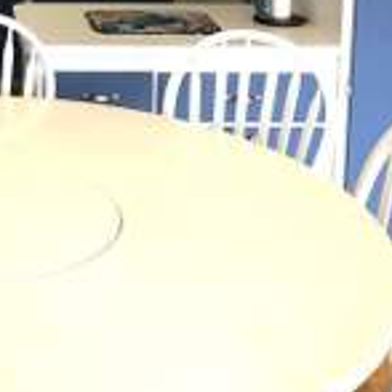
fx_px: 1038
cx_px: -27
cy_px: -48
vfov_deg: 20.3
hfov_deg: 20.5
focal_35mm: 81
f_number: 1.8
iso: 50
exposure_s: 1/120
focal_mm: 3.99
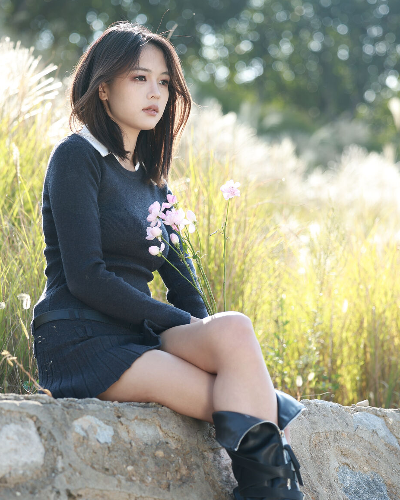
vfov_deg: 15.5
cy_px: 301
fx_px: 1835
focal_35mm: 124
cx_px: 192
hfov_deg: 12.4
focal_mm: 86
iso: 125
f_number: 2.8
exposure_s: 1/500
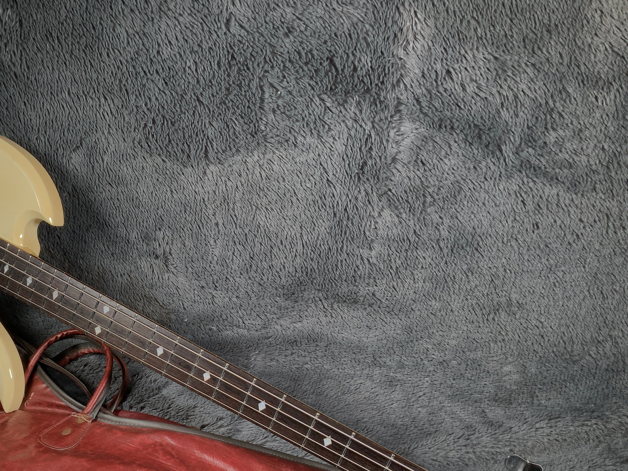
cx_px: 177
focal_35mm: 46
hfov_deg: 40.4
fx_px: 834
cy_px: 349
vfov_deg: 31.0
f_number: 1.8
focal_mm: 3
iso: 25
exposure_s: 1/104
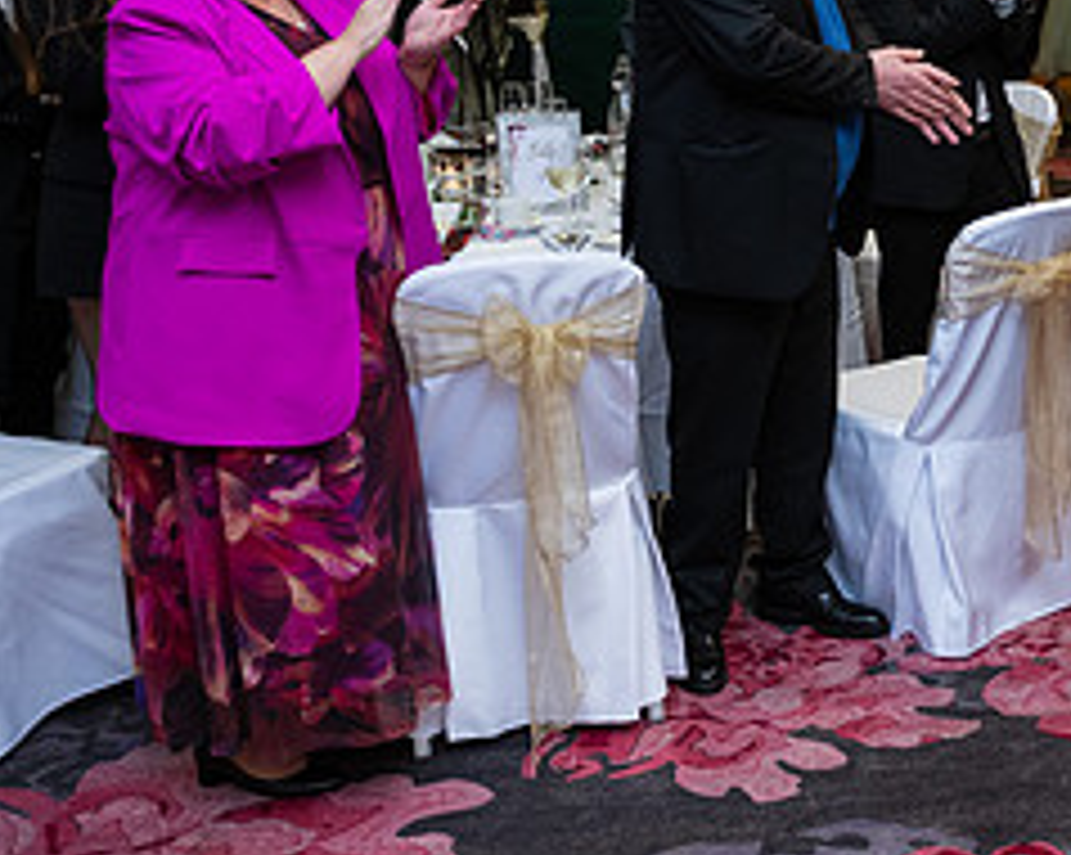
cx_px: 1156
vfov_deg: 27.2
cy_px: 223
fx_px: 1742
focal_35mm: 55
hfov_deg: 30.8
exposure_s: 1/160
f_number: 3.5
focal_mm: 24
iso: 800
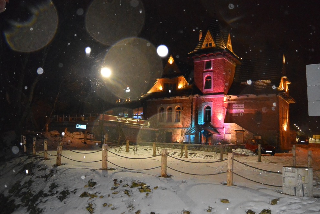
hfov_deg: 61.9
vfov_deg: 43.6
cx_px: 160
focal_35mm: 30
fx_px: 267
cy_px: 104
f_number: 3.5
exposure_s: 1/60
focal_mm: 11
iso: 3200
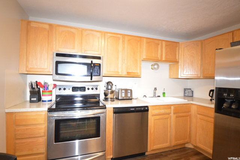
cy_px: 80
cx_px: 120
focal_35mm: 17
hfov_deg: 92.5
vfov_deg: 69.6
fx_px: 115
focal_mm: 11.5
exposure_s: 1/60
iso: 1800
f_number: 3.5
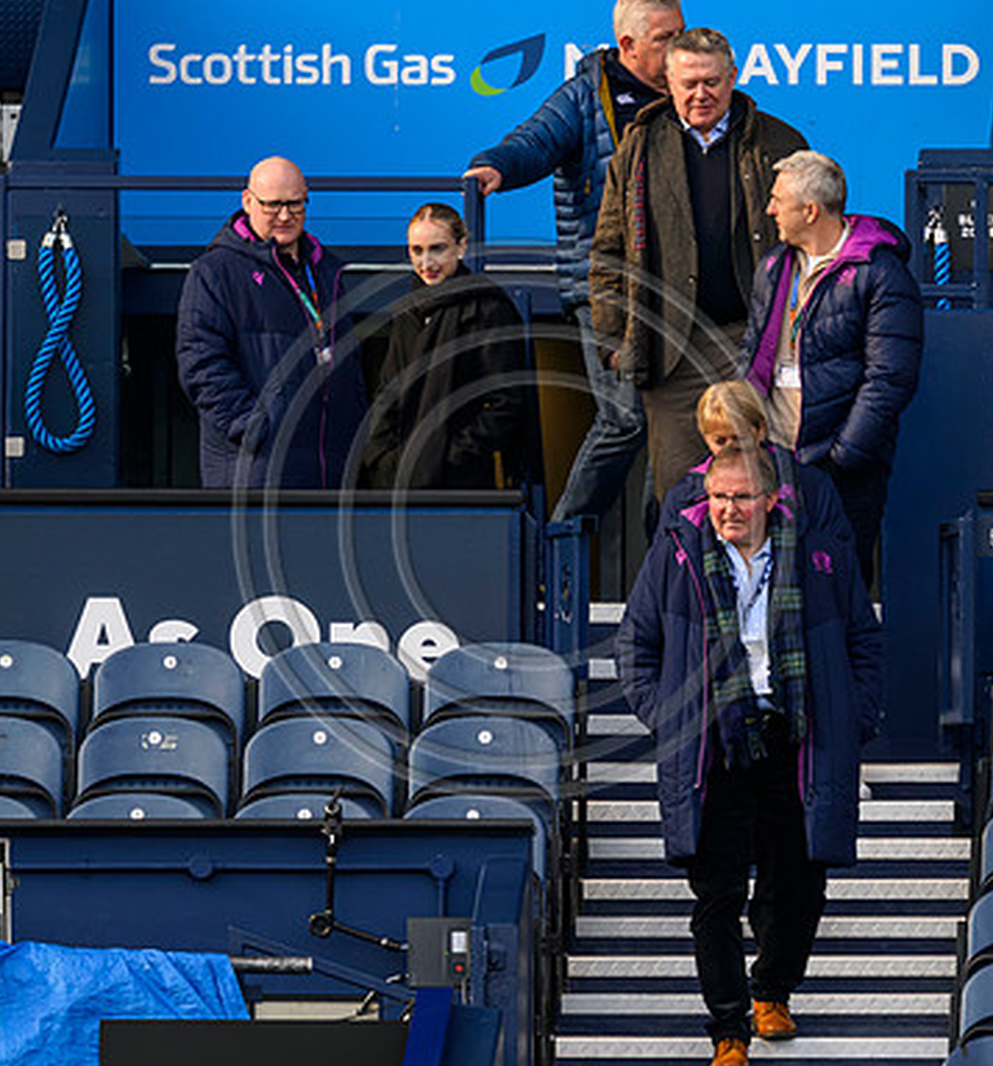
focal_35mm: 1175
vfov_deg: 1.5
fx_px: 39547
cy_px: 564
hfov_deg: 1.4
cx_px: 683
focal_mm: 560
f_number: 4
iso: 500
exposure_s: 1/1000
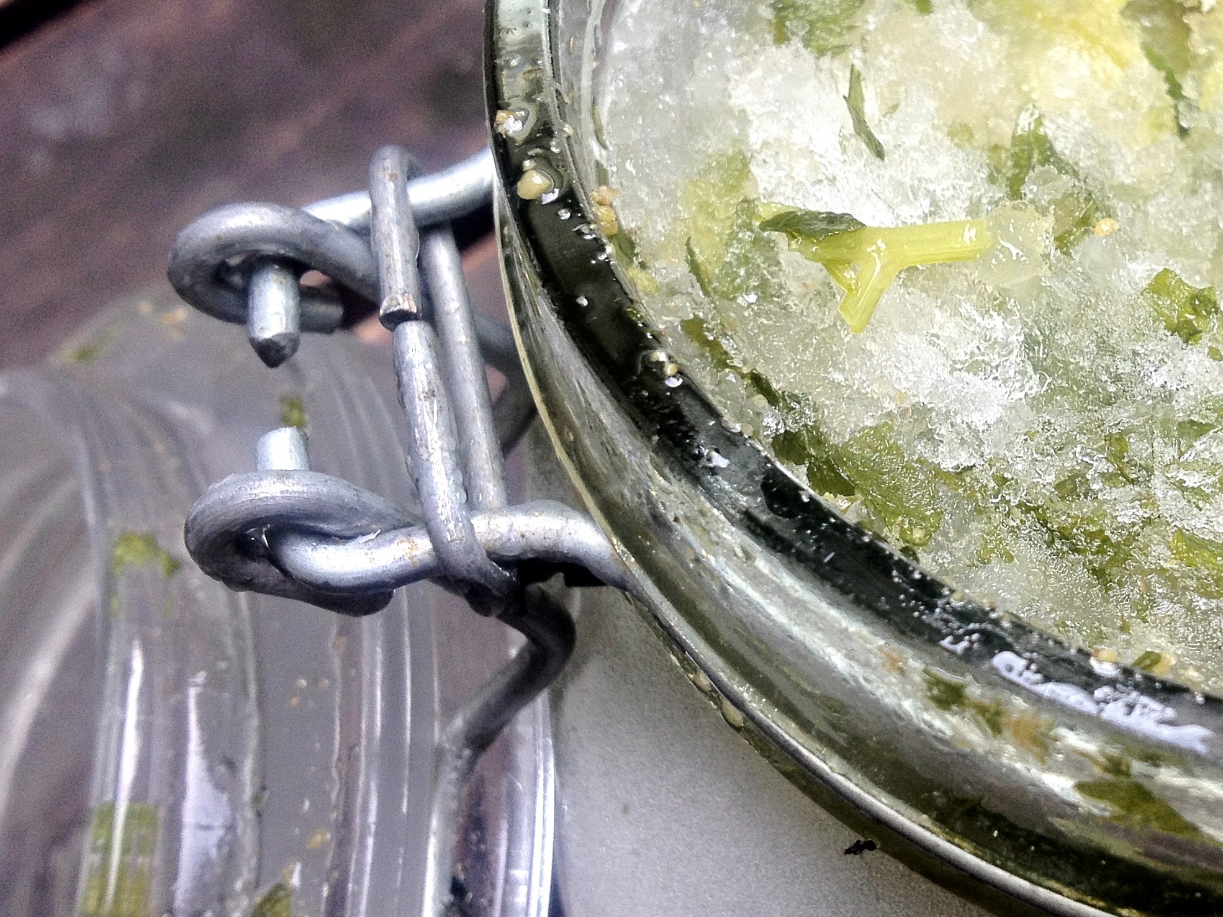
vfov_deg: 25.1
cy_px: 340
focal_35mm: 58
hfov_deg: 32.4
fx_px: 2049
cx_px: 962
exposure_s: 1/120
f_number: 2.4
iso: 80
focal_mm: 4.28
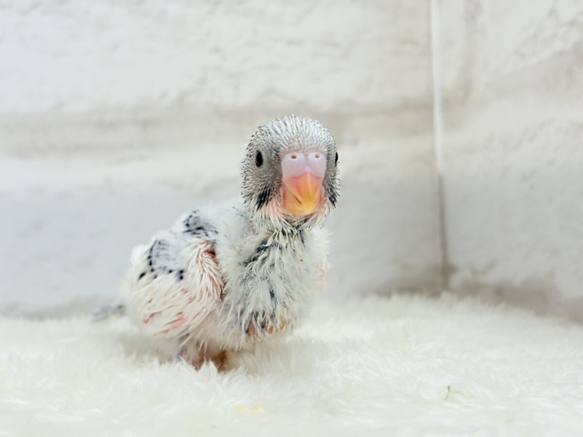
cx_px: 292
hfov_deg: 36.8
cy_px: 218
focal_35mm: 52
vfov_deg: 28.0
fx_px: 876
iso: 64
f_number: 1.6
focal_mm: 5.96
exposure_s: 1/100
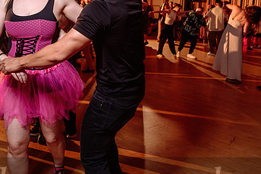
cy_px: 59
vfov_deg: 29.0
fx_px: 333
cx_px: 112
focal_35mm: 46
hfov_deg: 42.7
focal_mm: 24
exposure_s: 1/60
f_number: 3.2
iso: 800
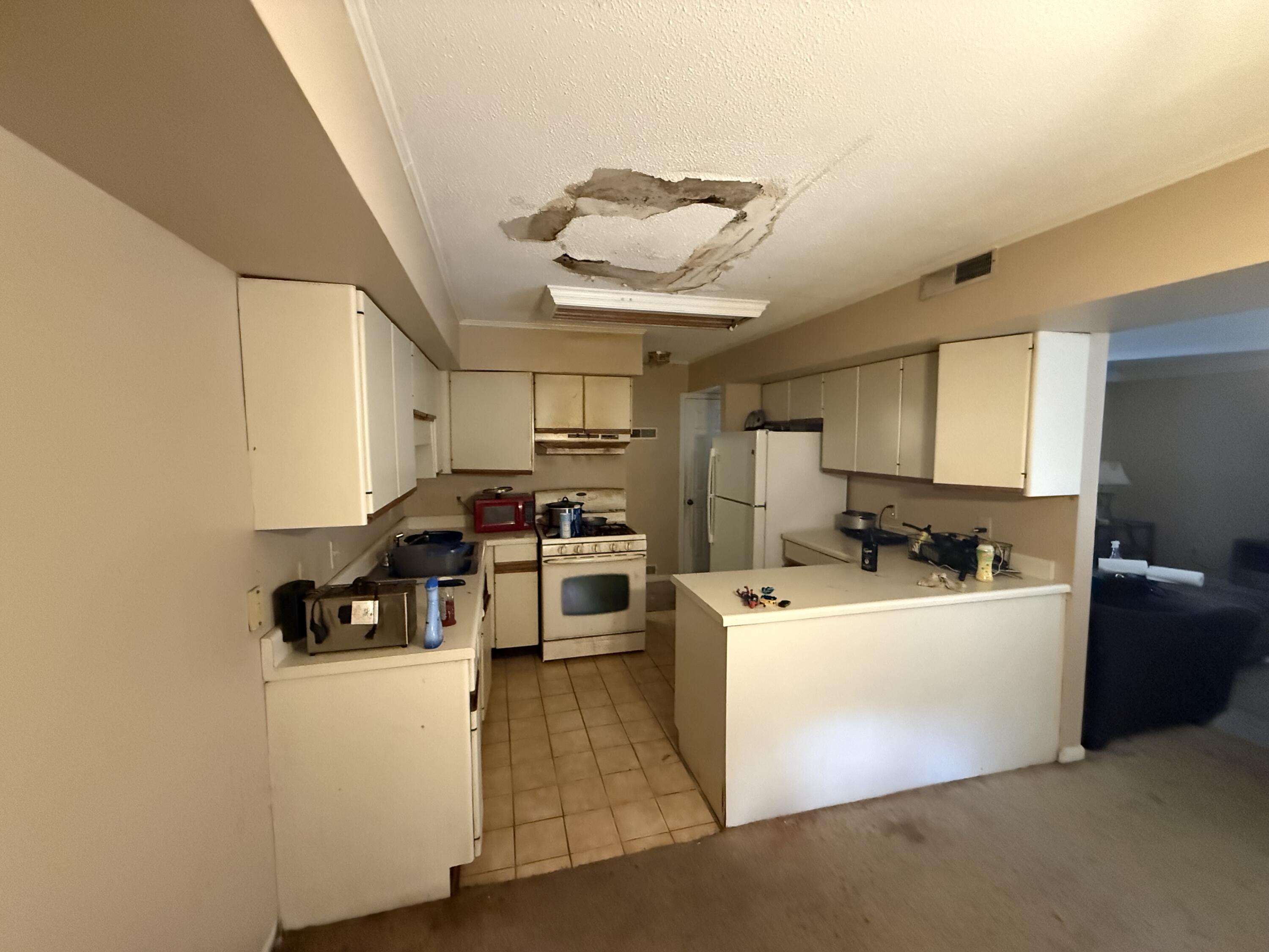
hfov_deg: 102.1
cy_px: 476
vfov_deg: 85.7
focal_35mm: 14
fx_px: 513
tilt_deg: -3.8
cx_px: 634
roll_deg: +0.6
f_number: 2.2
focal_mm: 2.22
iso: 1250
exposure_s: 1/60
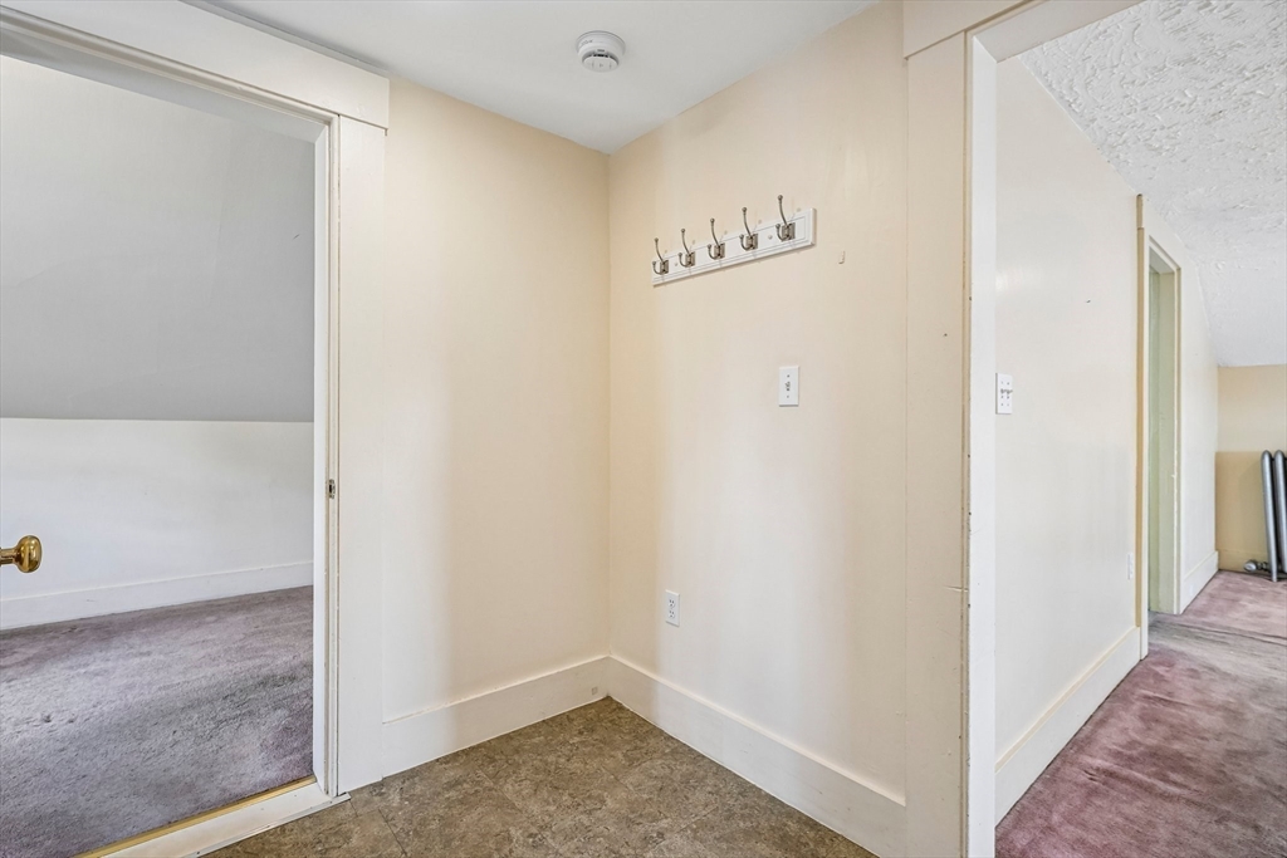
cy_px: 429
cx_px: 644
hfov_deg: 96.7
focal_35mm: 16
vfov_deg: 73.8
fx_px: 572
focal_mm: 16
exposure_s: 1/15
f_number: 8
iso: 400
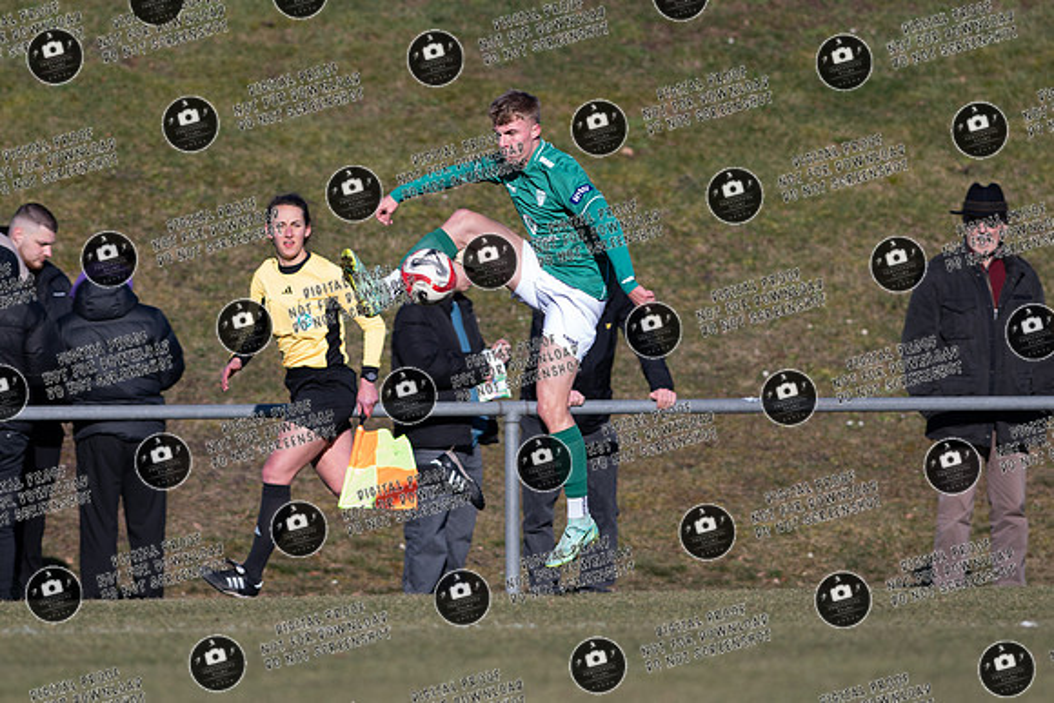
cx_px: 413
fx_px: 16833
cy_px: 304
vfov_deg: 2.4
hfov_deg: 3.6
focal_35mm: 575
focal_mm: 300
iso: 160
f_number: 3.5
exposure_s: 1/1600
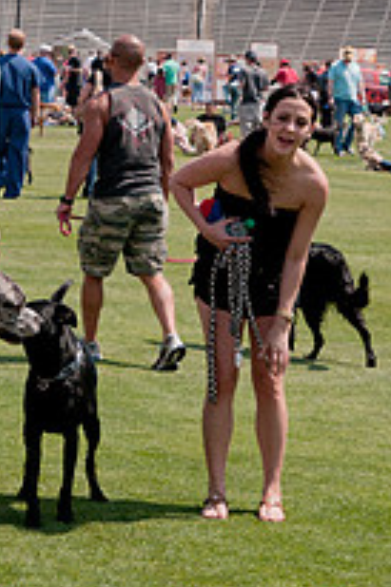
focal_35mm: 157
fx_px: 2562
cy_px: 128
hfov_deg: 8.7
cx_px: -19
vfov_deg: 13.0
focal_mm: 48
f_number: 5.6
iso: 200
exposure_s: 1/640
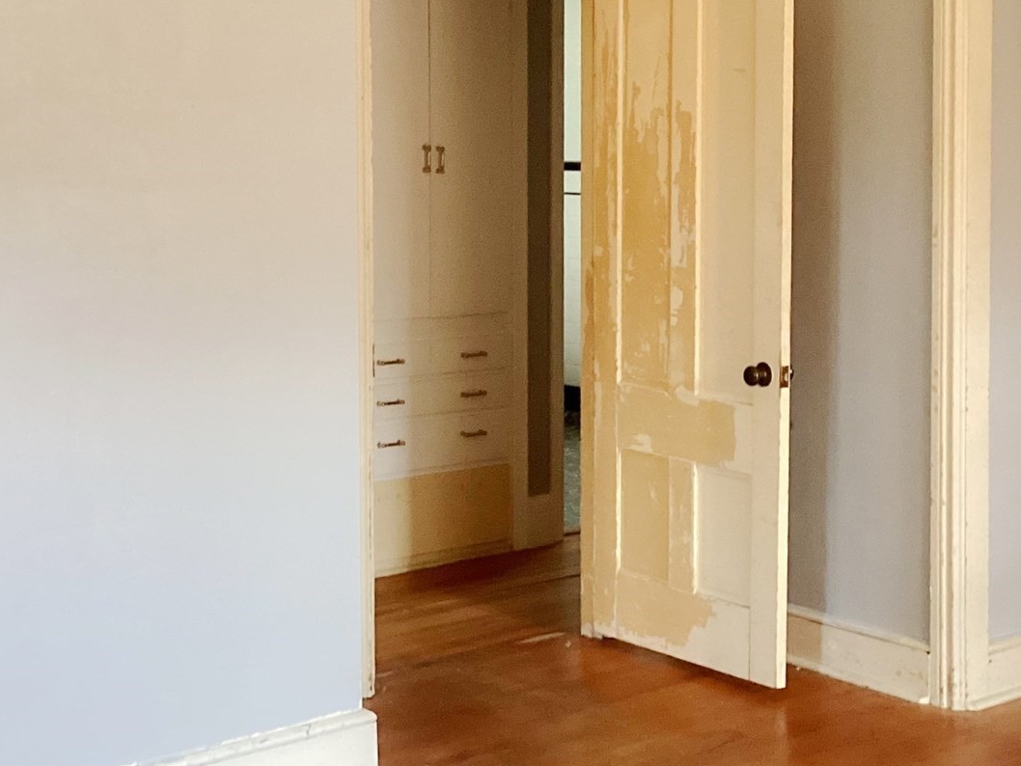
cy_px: 237
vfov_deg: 24.3
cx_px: 731
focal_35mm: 60
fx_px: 1770
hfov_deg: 31.7
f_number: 2.4
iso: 250
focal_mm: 3.3
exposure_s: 1/60
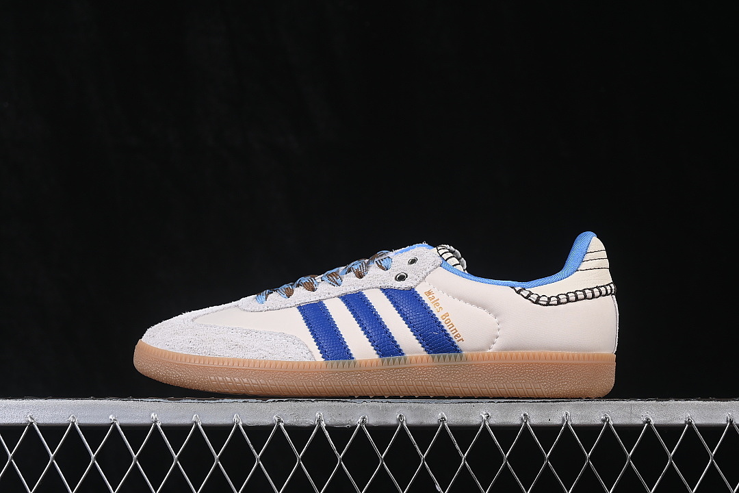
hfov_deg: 27.0
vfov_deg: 18.2
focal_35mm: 75
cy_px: 246
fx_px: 1539
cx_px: 370
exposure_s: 1/80
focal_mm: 50
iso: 160
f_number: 8
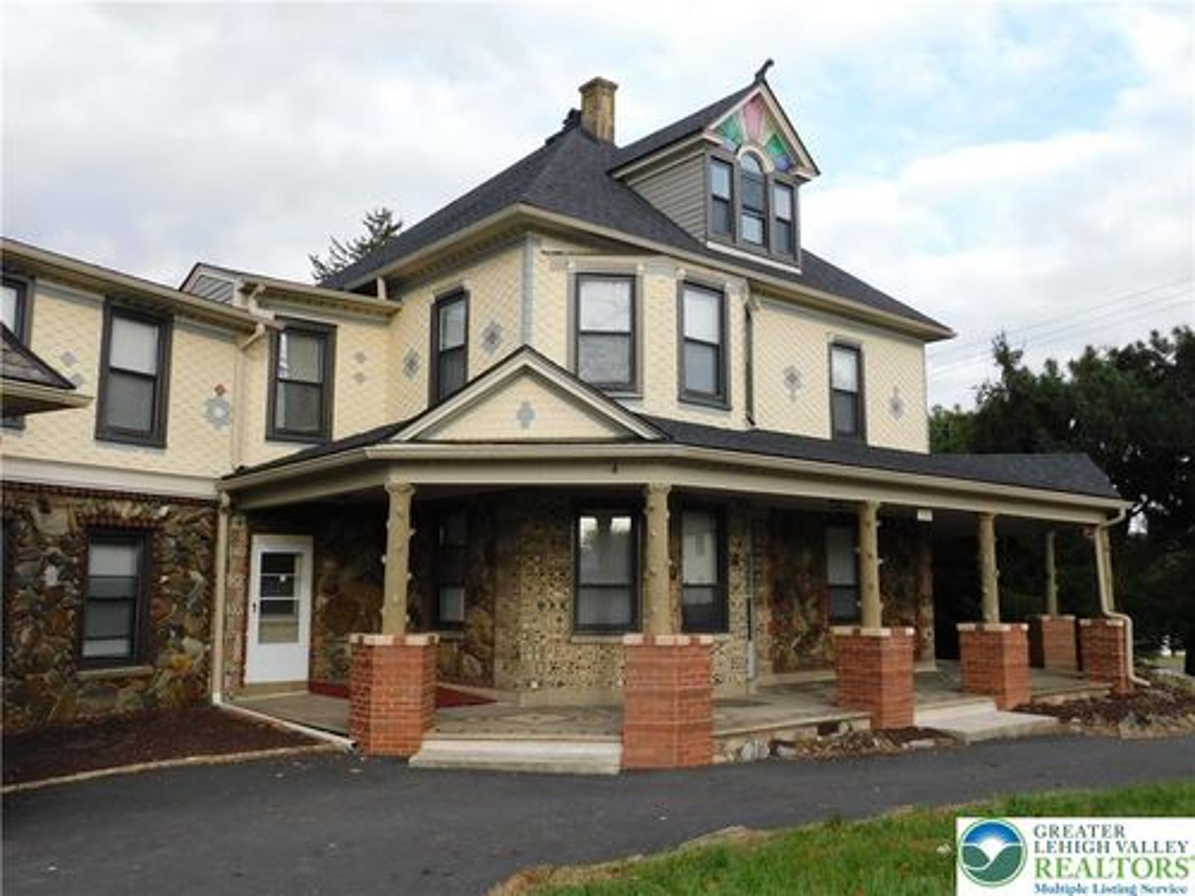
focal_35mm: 30
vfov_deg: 46.8
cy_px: 448
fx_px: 1036
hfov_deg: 60.0
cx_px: 598
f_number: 3.2
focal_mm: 5.3
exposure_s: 1/500
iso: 125
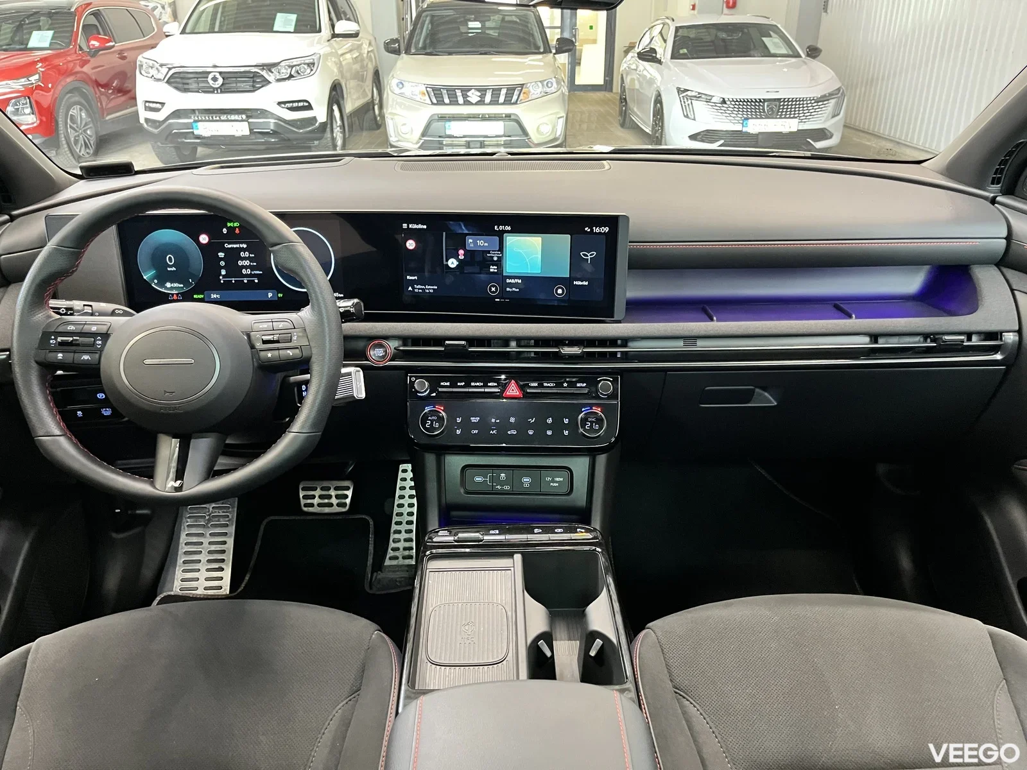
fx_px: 771
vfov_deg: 53.1
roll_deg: +0.0
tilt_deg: -26.6
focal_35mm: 26
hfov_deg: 67.3
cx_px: 514
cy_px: 385
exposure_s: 1/33
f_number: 1.6
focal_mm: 5.1
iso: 400
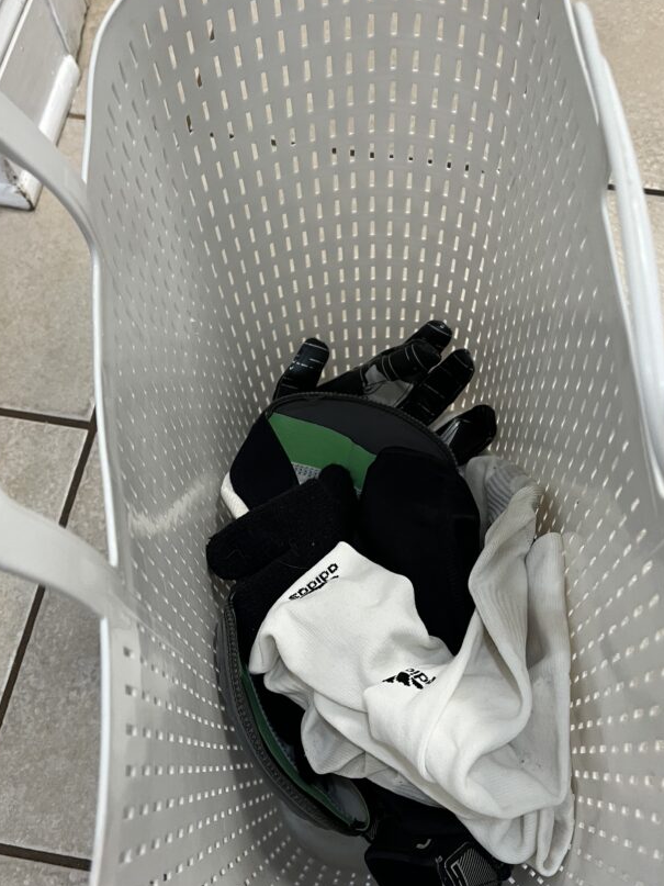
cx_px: 359
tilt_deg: -68.4
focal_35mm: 33
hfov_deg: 42.9
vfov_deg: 55.3
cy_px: 478
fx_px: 844
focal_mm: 5.1
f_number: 1.6
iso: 125
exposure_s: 1/60
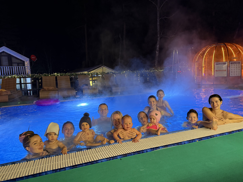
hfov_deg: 71.6
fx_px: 168
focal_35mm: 24
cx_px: 122
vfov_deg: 56.8
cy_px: 91
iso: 500
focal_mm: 6.76
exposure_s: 1/50
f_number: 1.78
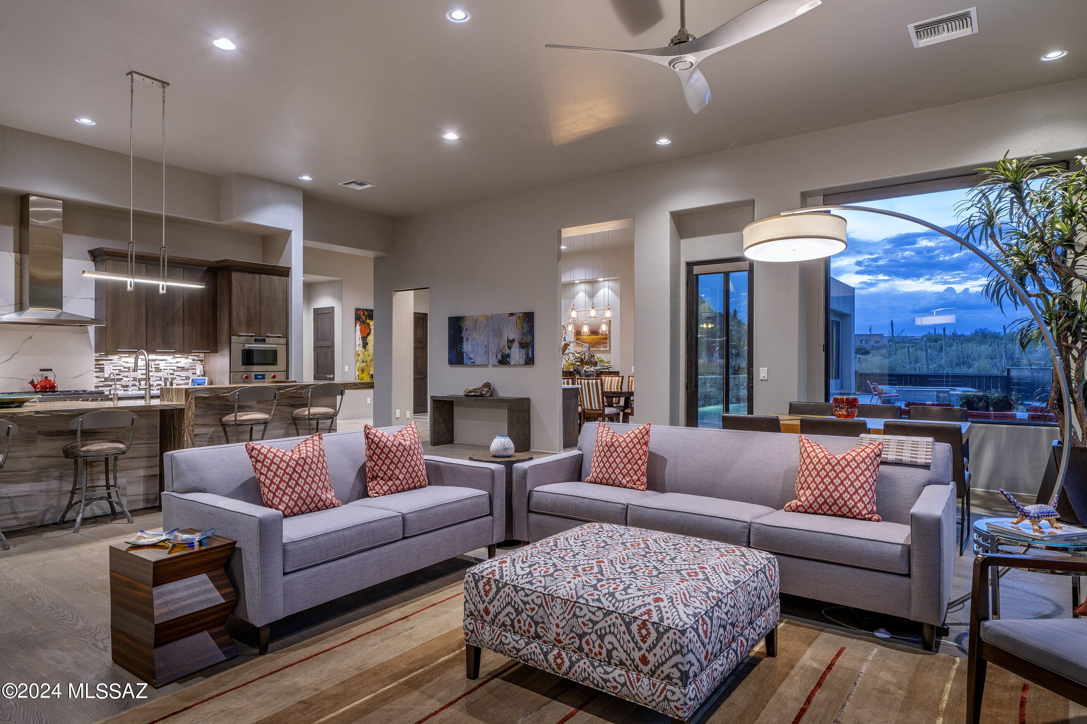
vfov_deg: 61.9
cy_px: 362
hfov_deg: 84.0
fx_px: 604
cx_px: 544
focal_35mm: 20
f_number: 9
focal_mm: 20
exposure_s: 1
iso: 200
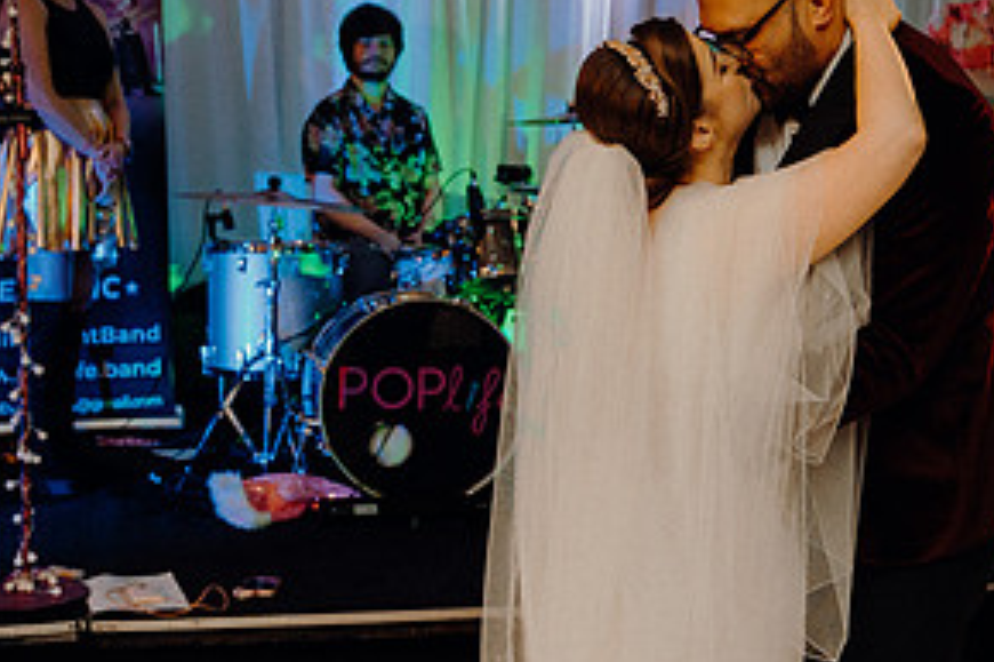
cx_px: 744
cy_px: 269
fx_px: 1876
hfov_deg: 29.2
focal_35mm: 68
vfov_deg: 20.0
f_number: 3.5
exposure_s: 1/160
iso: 2500
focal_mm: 34
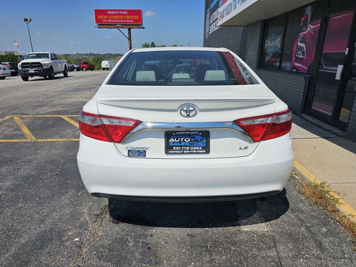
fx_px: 237
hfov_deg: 73.9
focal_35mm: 23
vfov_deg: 58.9
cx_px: 178
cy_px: 134
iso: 10
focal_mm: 6.3
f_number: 1.7
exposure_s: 1/1829
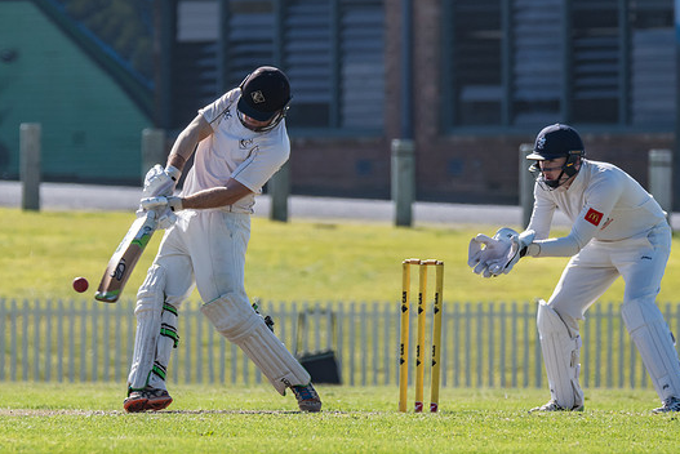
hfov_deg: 2.8
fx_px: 14023
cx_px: 262
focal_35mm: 742
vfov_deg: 1.9
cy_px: 260
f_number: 7.1
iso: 640
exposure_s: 1/2500
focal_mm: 360
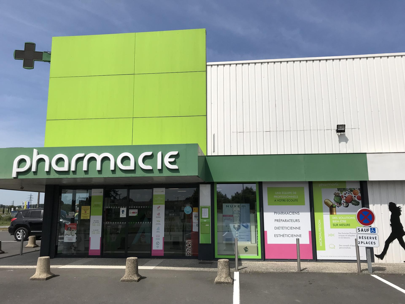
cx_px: 202
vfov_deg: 49.7
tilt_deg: +9.4
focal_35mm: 28
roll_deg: +0.5
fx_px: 328
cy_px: 152
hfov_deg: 63.4
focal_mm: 3.99
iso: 20
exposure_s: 1/5051
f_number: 1.8
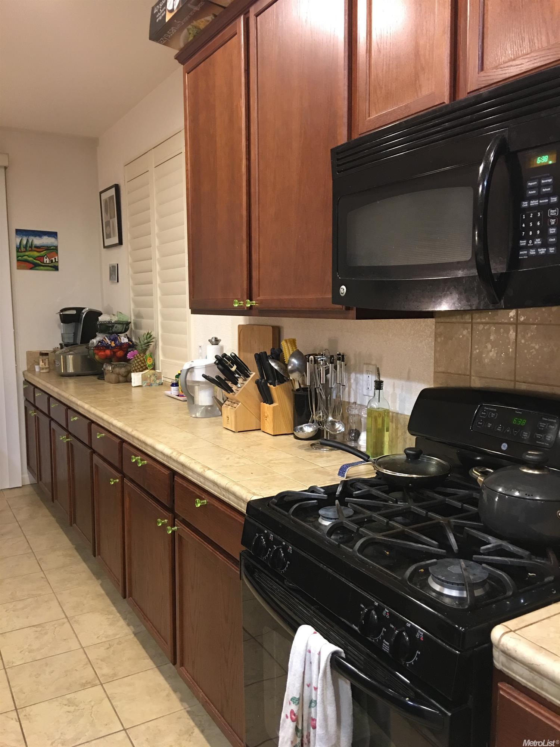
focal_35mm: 29
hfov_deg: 48.2
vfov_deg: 61.7
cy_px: 374
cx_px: 280
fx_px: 626
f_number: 2.2
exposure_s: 1/10
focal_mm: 4.15
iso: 80
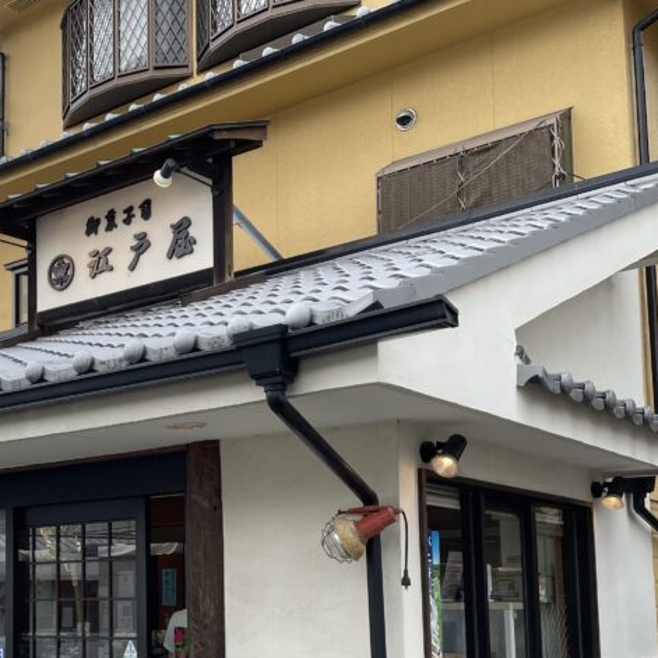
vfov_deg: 33.2
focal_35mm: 50
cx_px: 116
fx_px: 1075
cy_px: 506
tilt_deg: +5.0
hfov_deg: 32.9
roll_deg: +0.5
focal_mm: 4.2
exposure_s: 1/1208
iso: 32
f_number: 1.6
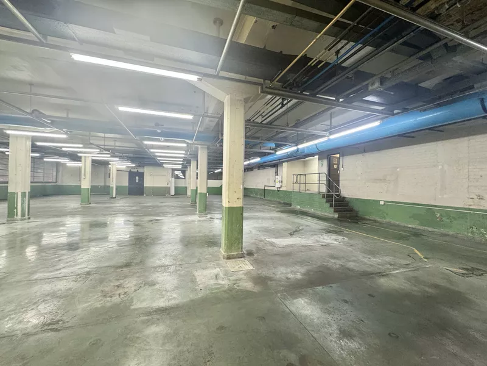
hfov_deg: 102.1
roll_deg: -1.3
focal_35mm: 14
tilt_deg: -0.2
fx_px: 197
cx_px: 244
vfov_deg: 85.7
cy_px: 183
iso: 160
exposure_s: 1/50
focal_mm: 2.22
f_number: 2.2
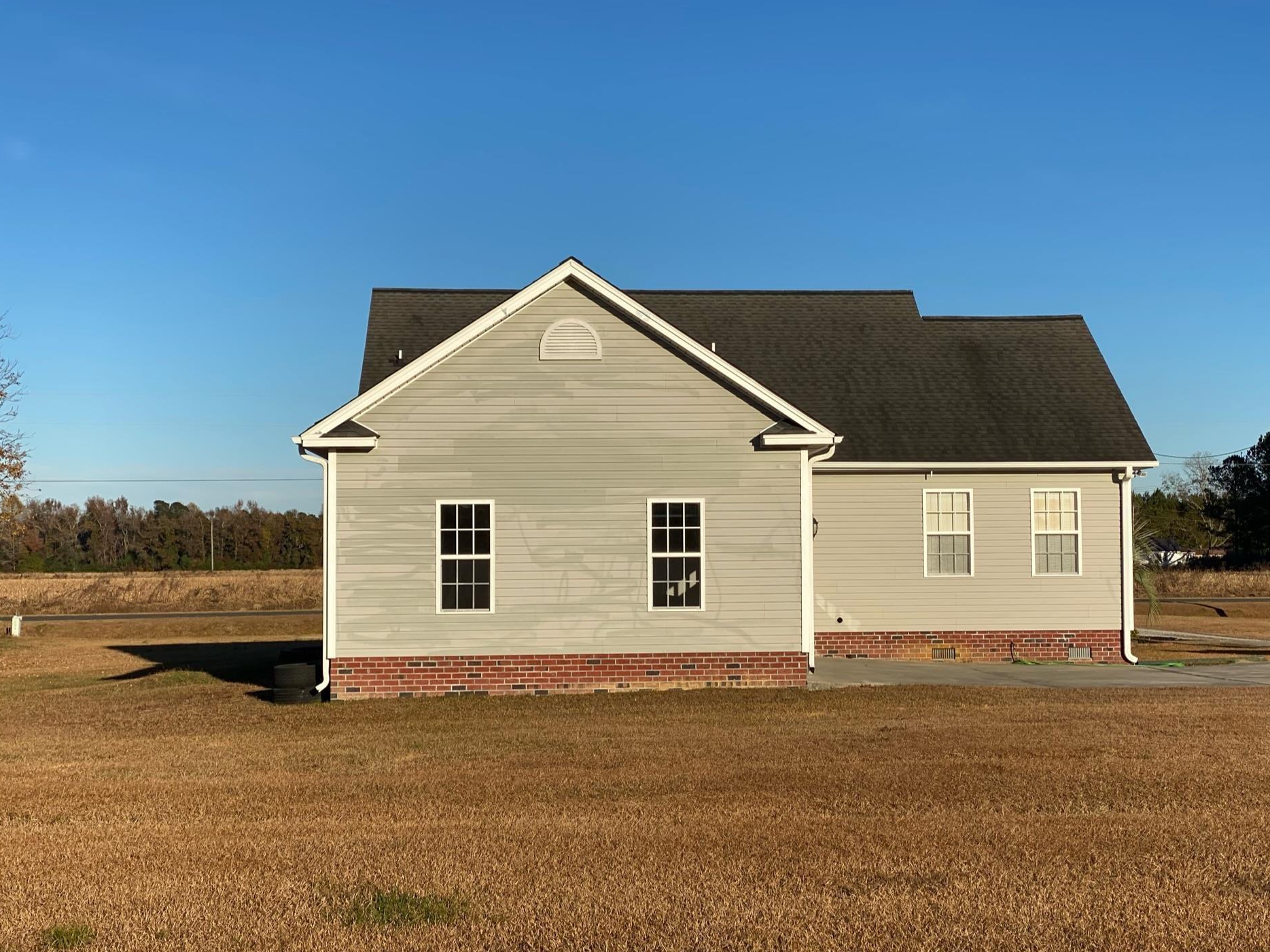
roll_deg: -0.3
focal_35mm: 57
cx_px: 689
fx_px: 2091
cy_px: 476
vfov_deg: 25.7
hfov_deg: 33.8
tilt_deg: +1.8
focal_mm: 6
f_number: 2
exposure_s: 1/1776
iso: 20
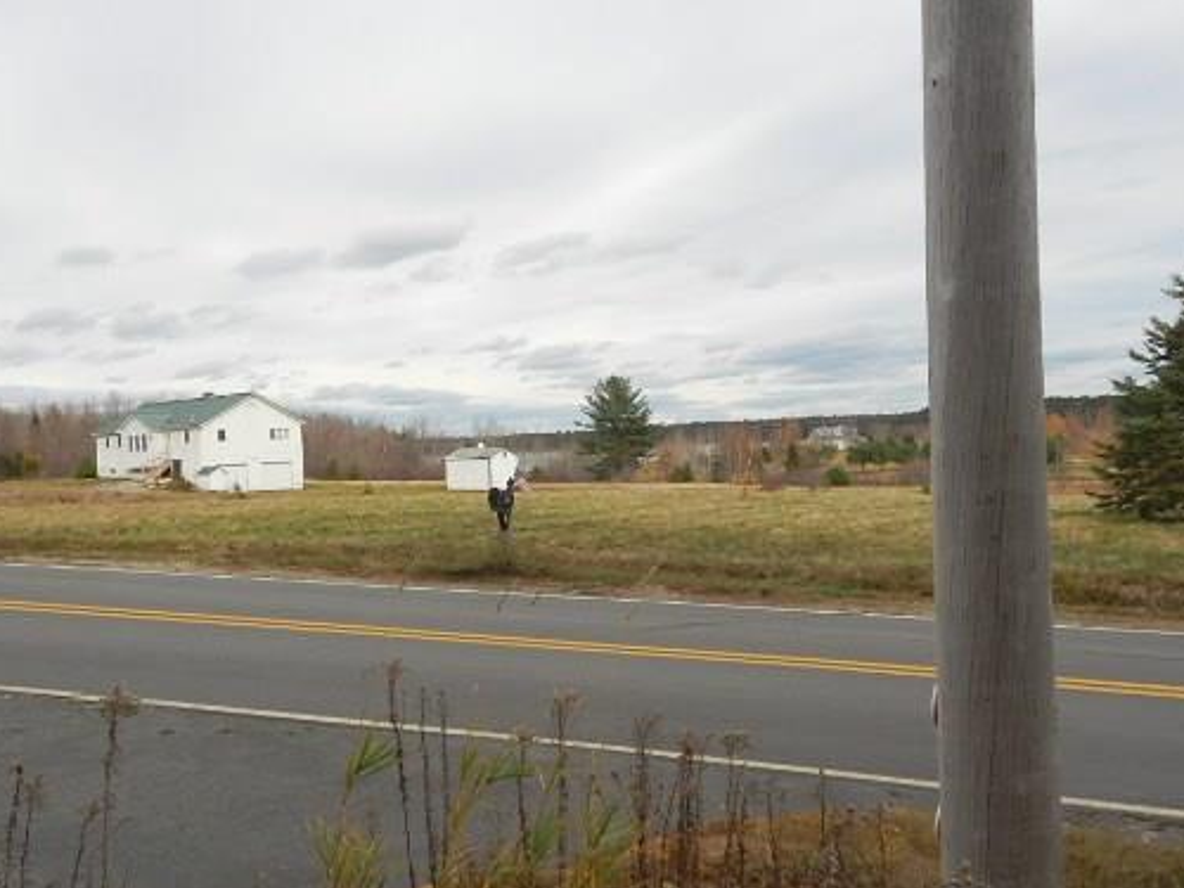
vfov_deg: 44.2
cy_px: 452
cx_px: 592
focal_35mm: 32
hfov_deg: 56.8
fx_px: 1095
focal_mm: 4.5
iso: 180
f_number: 6.4
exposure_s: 1/250
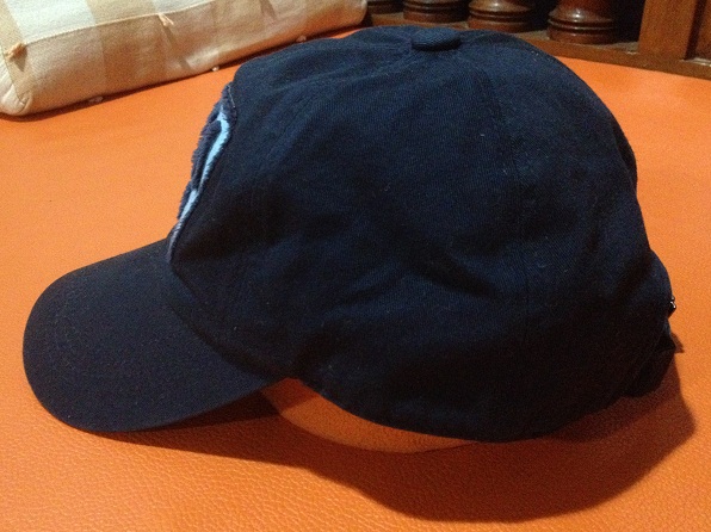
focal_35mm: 35
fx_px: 718
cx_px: 356
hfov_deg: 52.7
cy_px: 266
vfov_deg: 40.6
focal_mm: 4.28
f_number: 2.4
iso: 800
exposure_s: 1/15
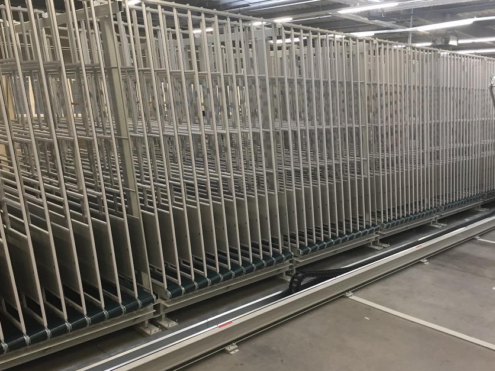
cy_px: 164
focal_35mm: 34
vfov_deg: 41.7
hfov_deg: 53.9
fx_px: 486
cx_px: 266
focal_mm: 4.15
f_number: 2.2
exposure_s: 1/33
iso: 80
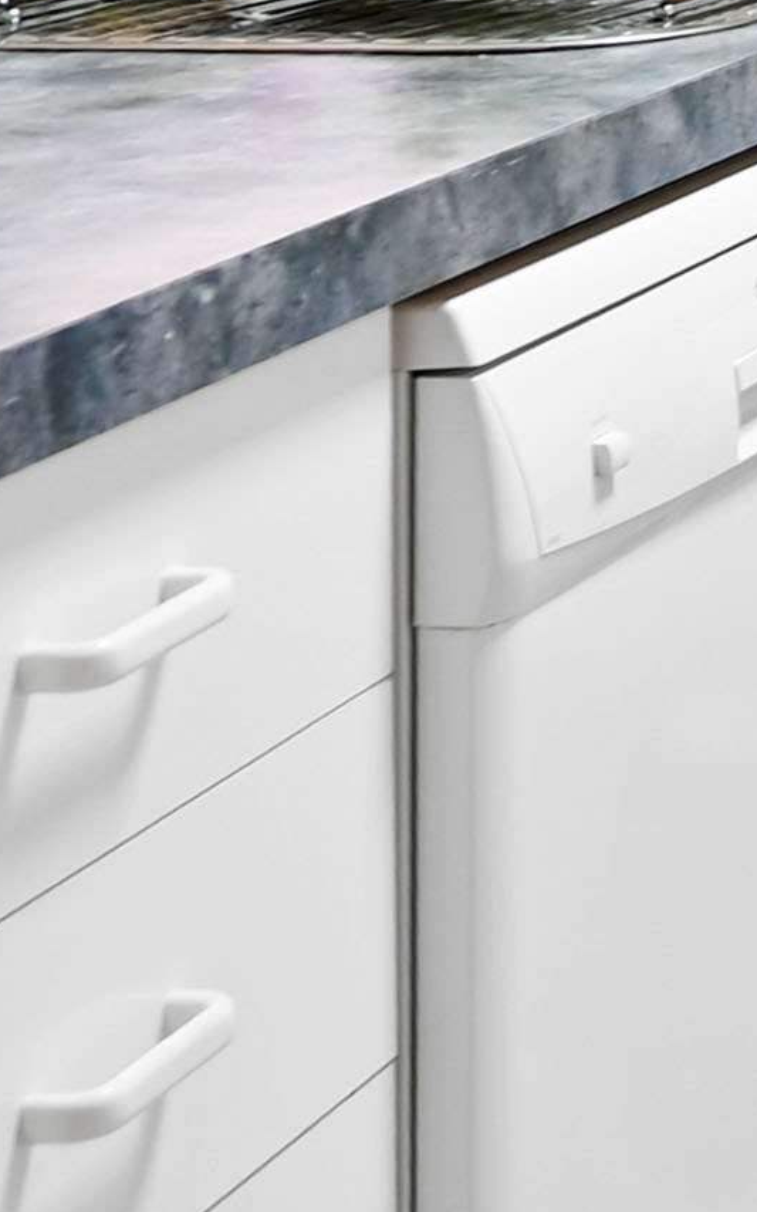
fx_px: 3915
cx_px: 2389
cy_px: -487
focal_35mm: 119
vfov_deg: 16.4
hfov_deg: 8.8
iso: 100
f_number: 4
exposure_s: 1/2
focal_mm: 16.5
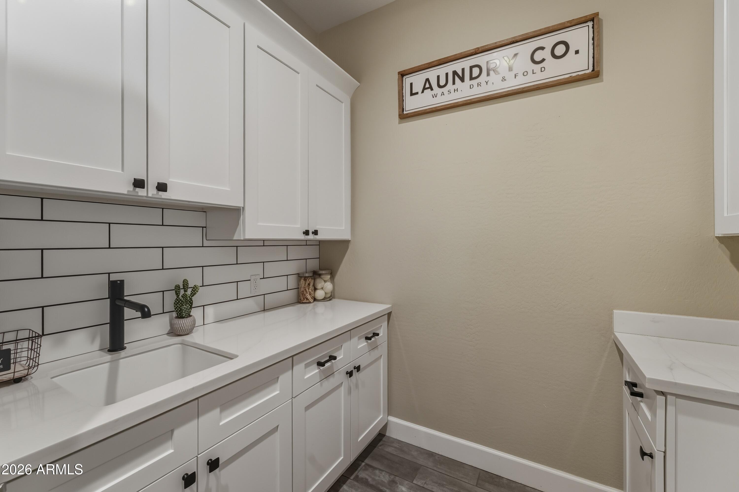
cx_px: 370
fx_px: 287
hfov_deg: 104.3
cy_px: 246
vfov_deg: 81.2
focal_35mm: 14
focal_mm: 14
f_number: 8
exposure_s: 1/15
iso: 200
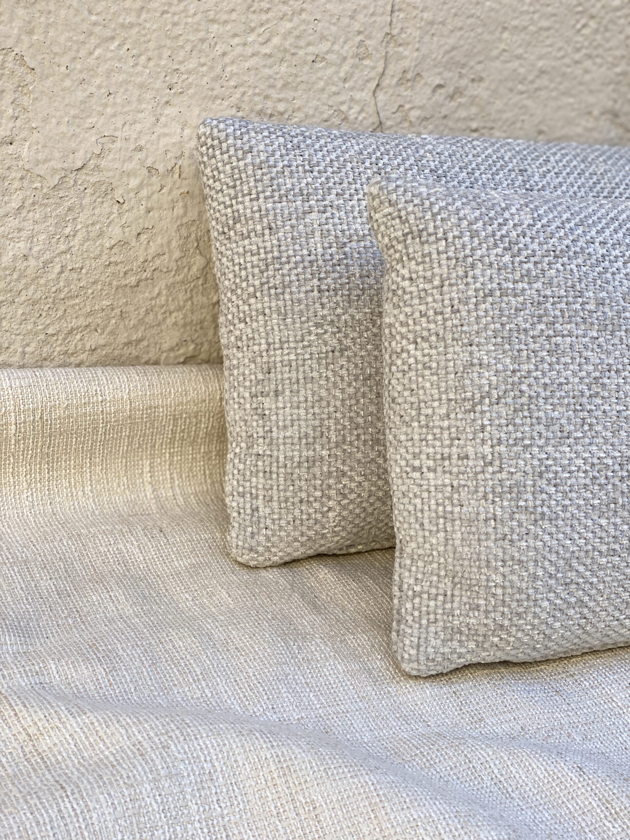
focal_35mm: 52
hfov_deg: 28.0
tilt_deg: -23.7
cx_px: 315
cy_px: 420
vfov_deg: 36.8
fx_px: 1262
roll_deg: -7.5
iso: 20
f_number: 2
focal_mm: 6
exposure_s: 1/124
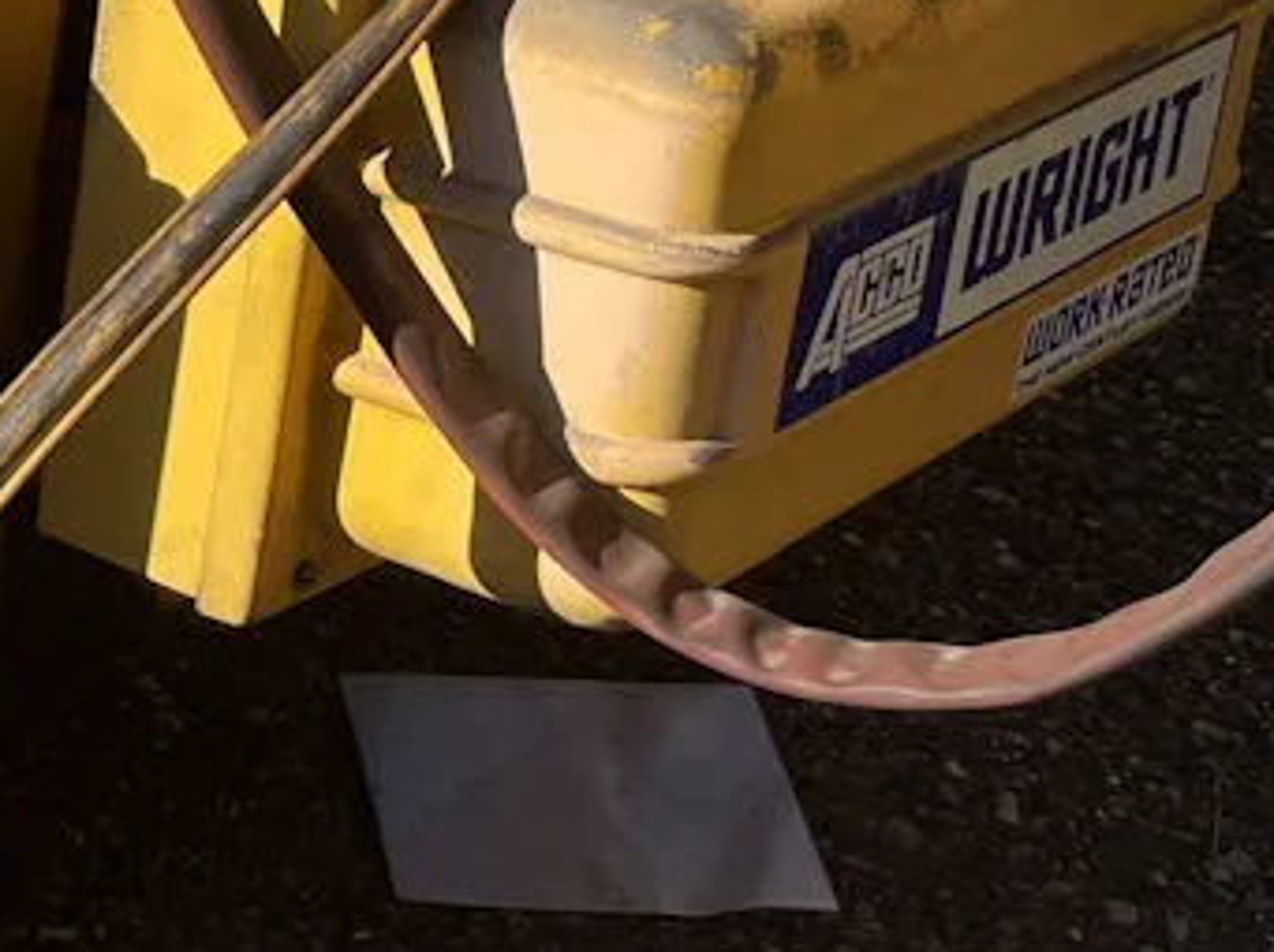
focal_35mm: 103
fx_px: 3787
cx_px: -1158
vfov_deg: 14.0
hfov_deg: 15.7
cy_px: -157
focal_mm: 4.2
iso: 32
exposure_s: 1/3861
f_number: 1.6
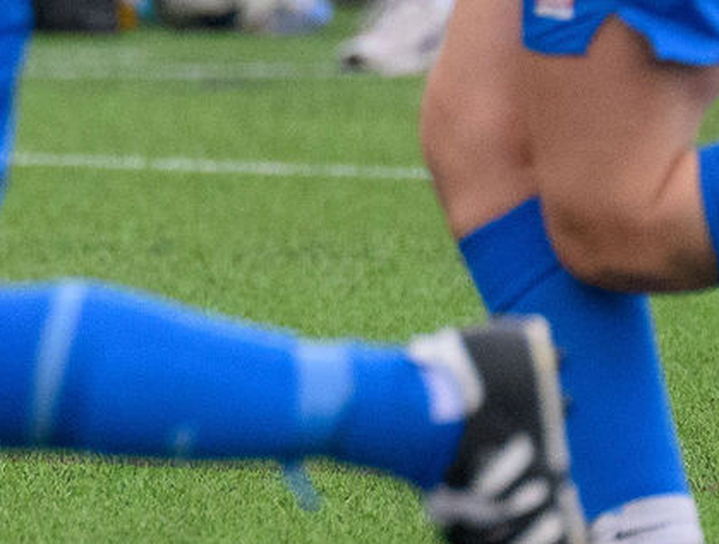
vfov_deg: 0.6
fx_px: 56592
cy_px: -338
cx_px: -550
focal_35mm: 2716
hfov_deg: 0.7
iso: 2500
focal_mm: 400
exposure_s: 1/1250
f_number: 5.6
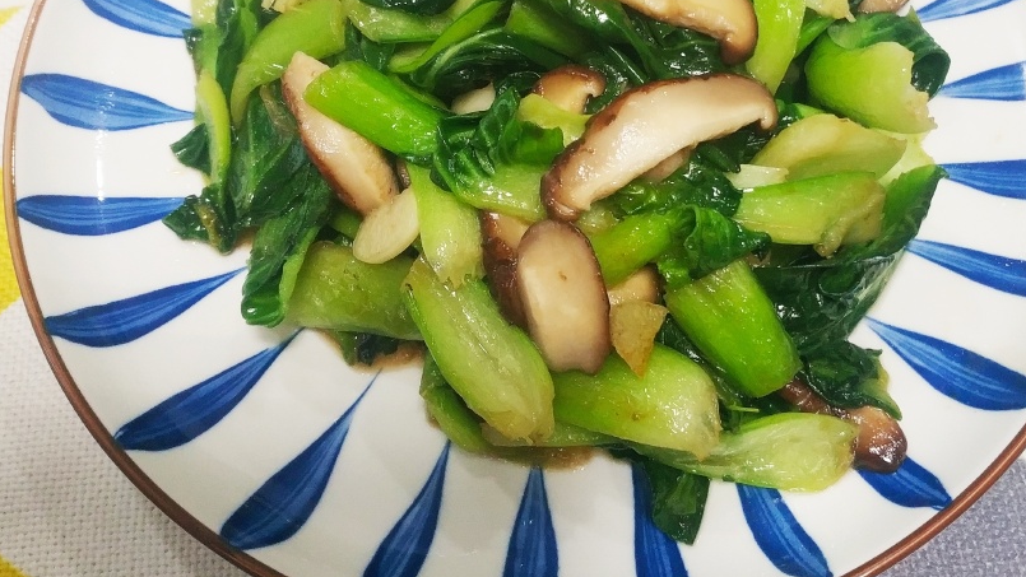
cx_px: 599
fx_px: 1415
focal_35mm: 52
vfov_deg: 22.9
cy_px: 162
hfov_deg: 39.7
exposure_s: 1/25
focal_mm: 4.5
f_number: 2
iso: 302
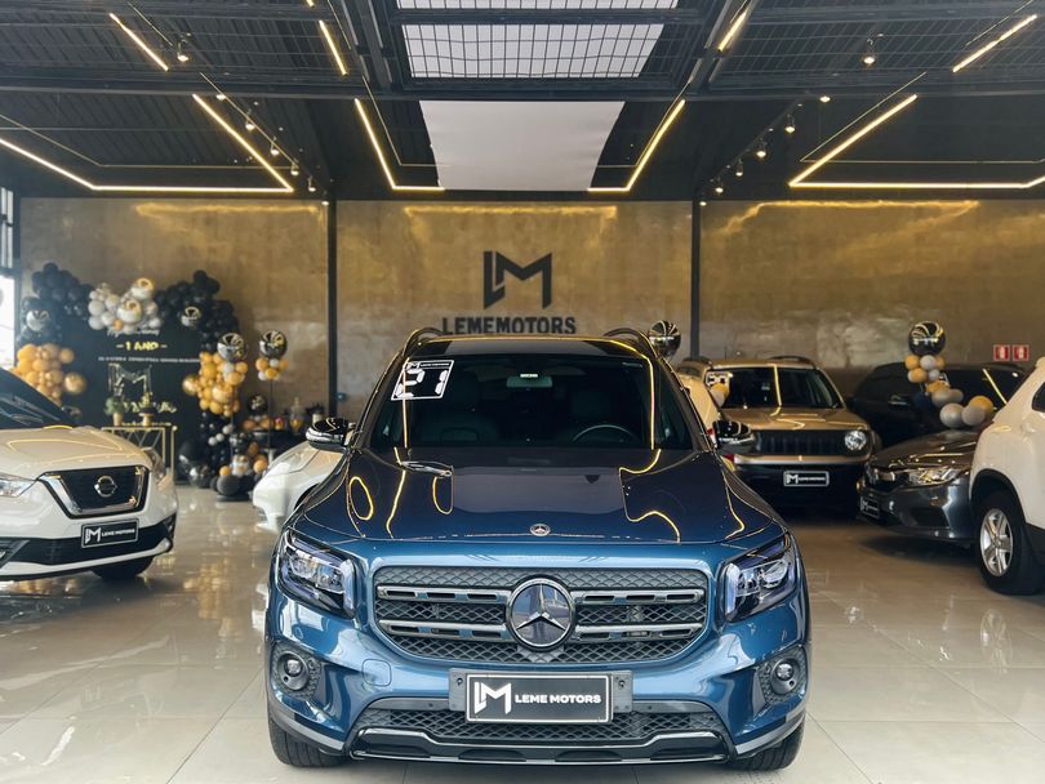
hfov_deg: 67.3
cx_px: 522
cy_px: 392
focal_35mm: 26
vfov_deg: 53.1
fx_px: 785
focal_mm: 5.7
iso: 50
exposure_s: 1/120
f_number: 1.5
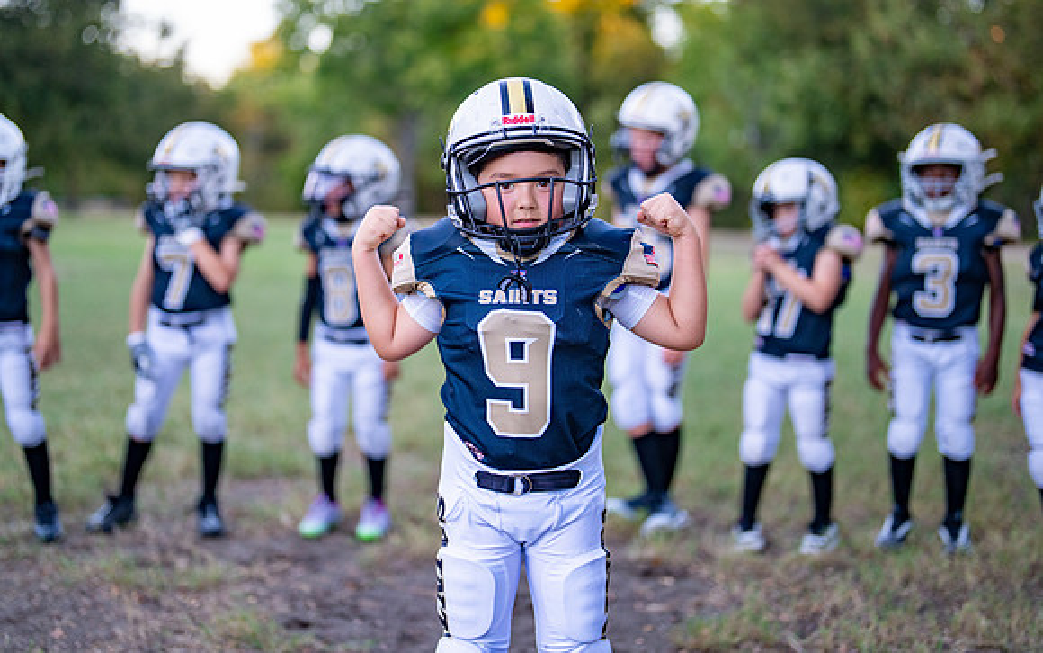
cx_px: 476
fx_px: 1594
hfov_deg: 36.2
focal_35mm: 56
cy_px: 287
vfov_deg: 23.1
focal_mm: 50
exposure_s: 1/1000
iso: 500
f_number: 1.2
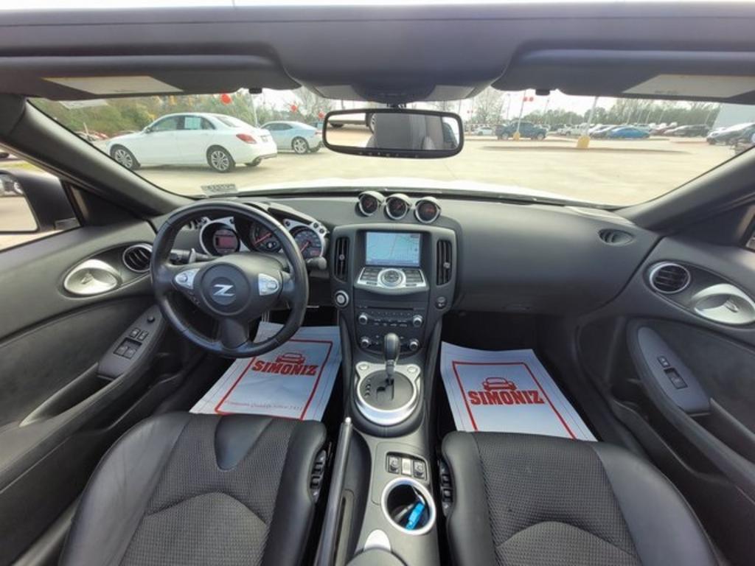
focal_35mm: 13
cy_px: 283
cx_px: 378
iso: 40
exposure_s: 1/324
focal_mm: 1.74
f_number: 2.2
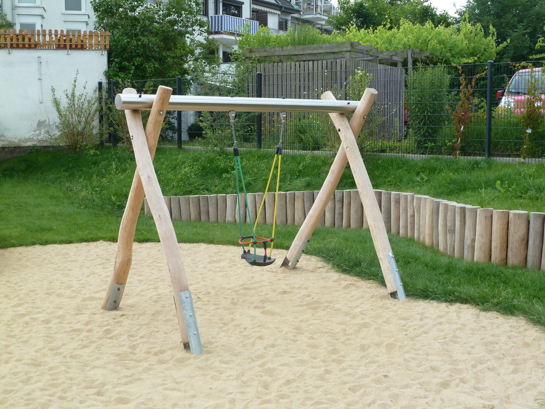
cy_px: 204
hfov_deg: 42.9
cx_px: 272
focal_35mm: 44
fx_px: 693
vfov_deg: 32.9
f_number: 4
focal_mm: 7.3
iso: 100
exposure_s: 1/250
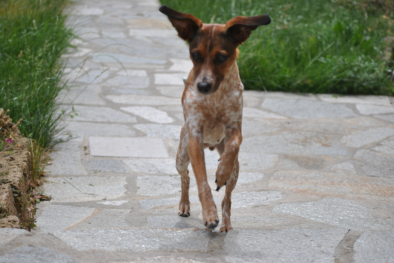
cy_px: 132
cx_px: 197
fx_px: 904
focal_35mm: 82
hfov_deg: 24.6
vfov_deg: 16.6
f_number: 4
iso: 100
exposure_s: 1/1000
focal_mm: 55
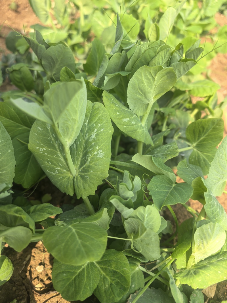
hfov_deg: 51.3
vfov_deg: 65.3
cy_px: 152
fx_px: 236
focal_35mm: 27
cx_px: 114
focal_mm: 6.98
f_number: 2
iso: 50
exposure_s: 1/449
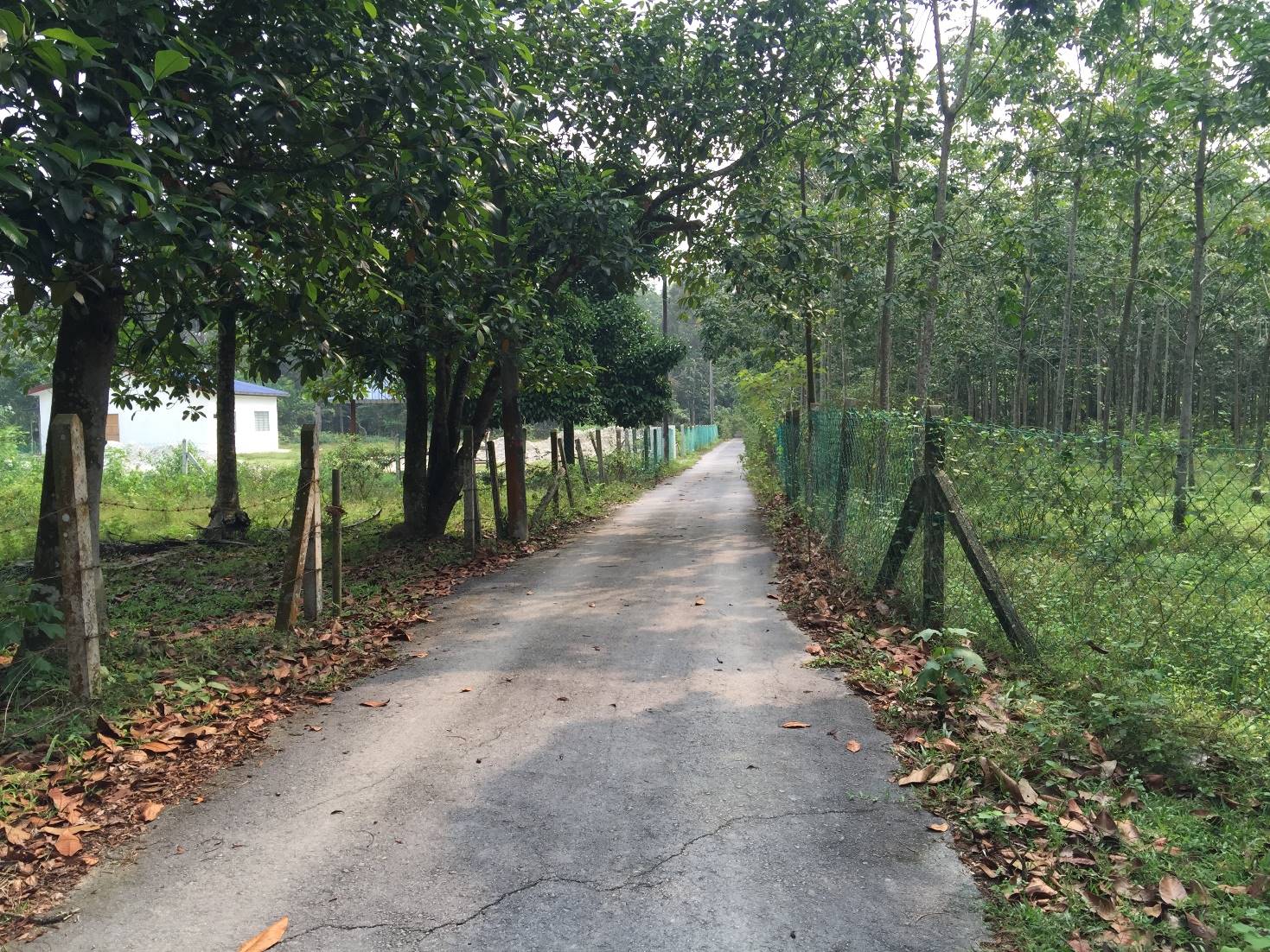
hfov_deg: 61.7
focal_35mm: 29
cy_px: 476
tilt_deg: -2.0
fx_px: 1064
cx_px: 635
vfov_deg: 48.2
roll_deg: -0.1
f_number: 2.2
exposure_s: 1/416
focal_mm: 4.15
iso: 32
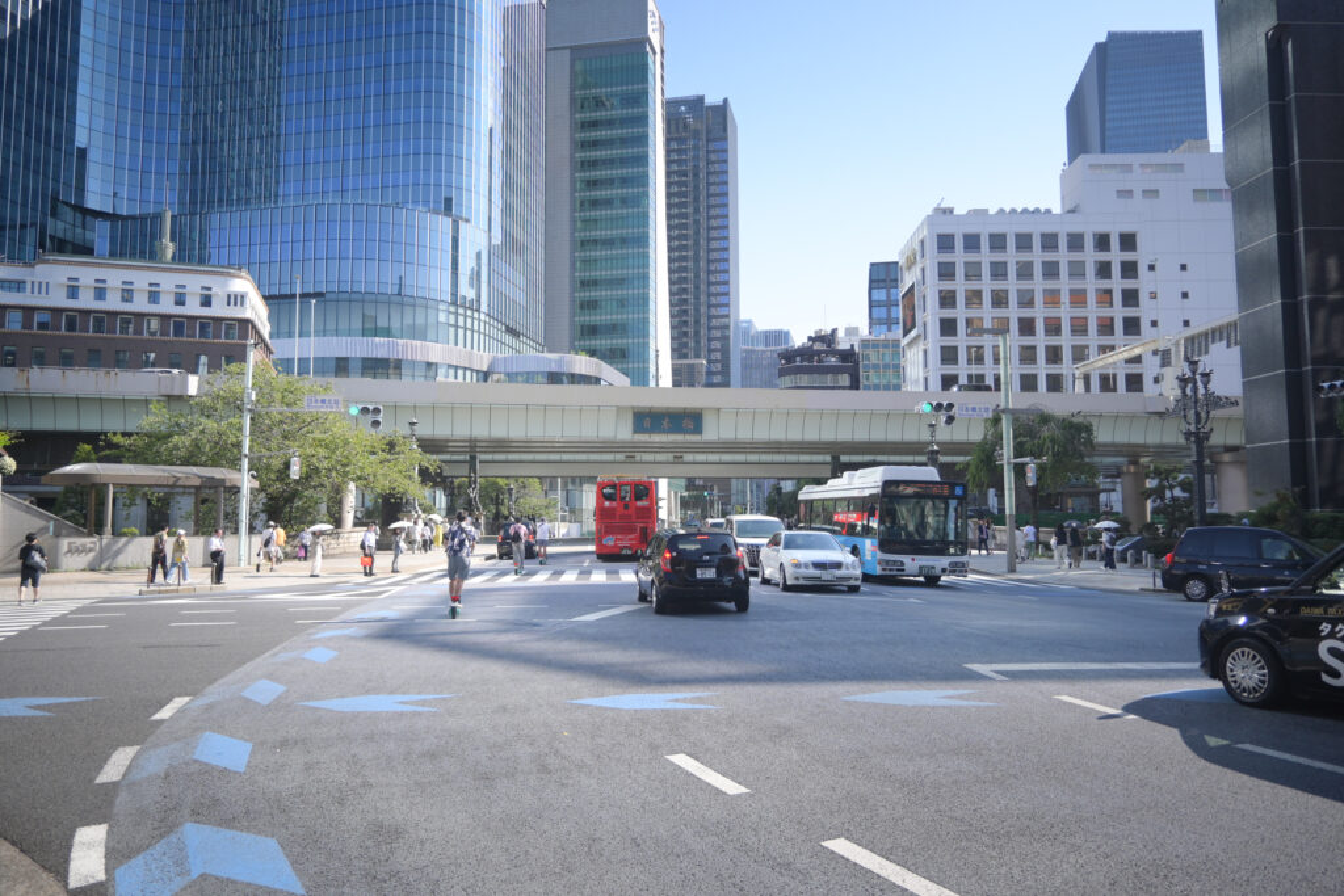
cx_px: 672
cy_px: 448
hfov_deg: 73.7
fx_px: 896
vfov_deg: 53.1
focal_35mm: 24
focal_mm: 16
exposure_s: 1/800
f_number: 3.5
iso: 100
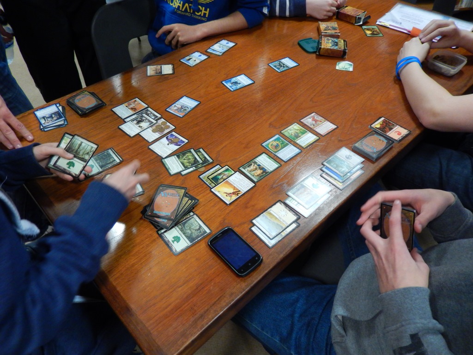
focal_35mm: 25
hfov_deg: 69.4
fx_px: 342
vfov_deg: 54.9
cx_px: 236
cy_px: 178
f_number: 3.4
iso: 400
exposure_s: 1/40
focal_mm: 4.5
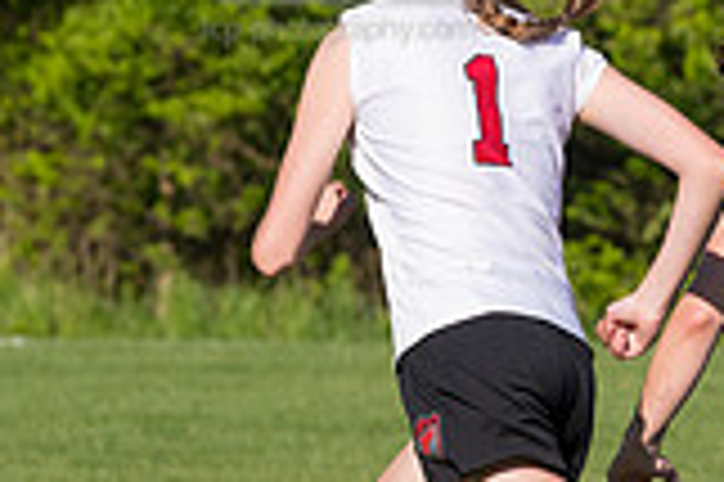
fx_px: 15731
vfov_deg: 1.8
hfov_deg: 2.6
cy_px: 505
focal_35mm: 783
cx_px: 976
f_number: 5.6
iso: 250
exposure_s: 1/1600
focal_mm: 145
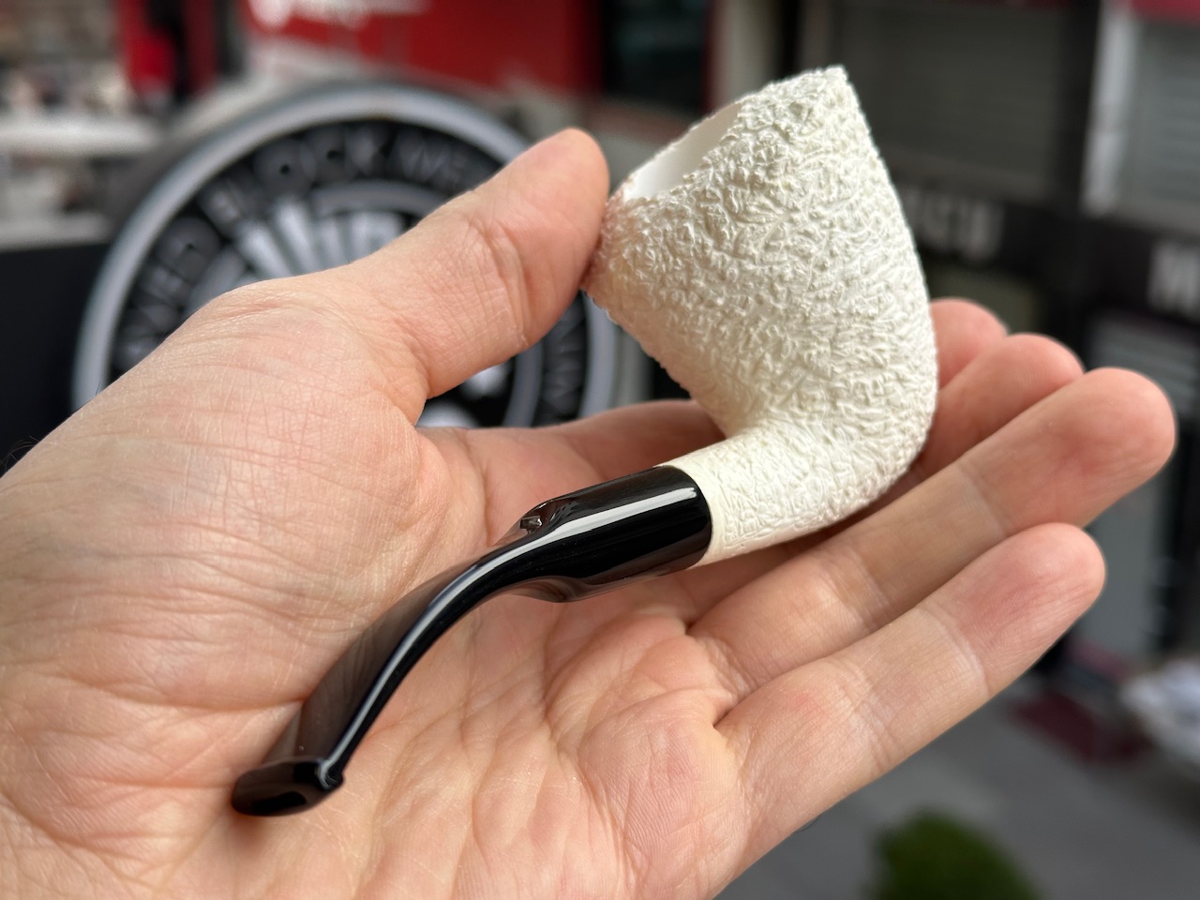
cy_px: 450
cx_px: 600
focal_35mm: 48
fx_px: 1664
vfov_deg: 30.3
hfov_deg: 39.7
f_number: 1.78
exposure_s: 1/580
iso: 64
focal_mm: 6.86
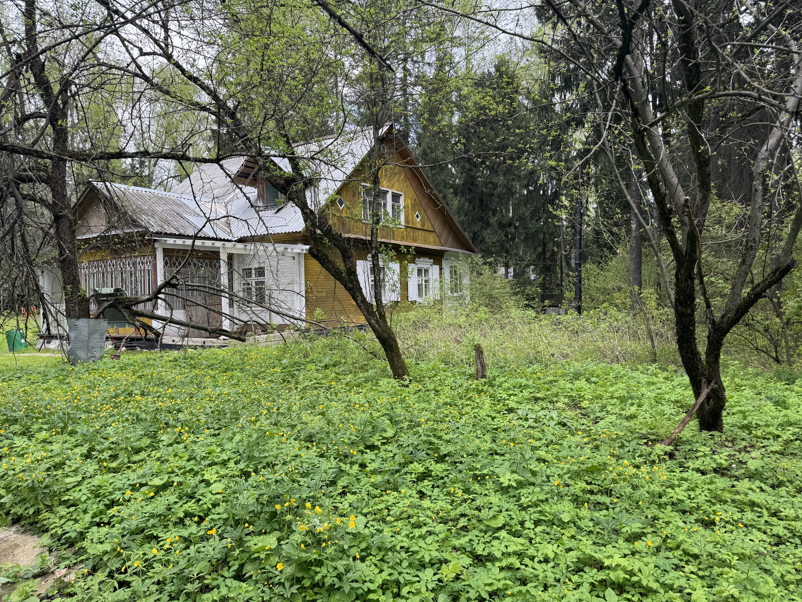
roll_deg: +0.9
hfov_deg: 71.6
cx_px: 401
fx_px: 556
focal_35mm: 24
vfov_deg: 56.8
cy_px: 301
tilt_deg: -0.8
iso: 80
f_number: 1.78
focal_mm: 6.76
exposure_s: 1/503
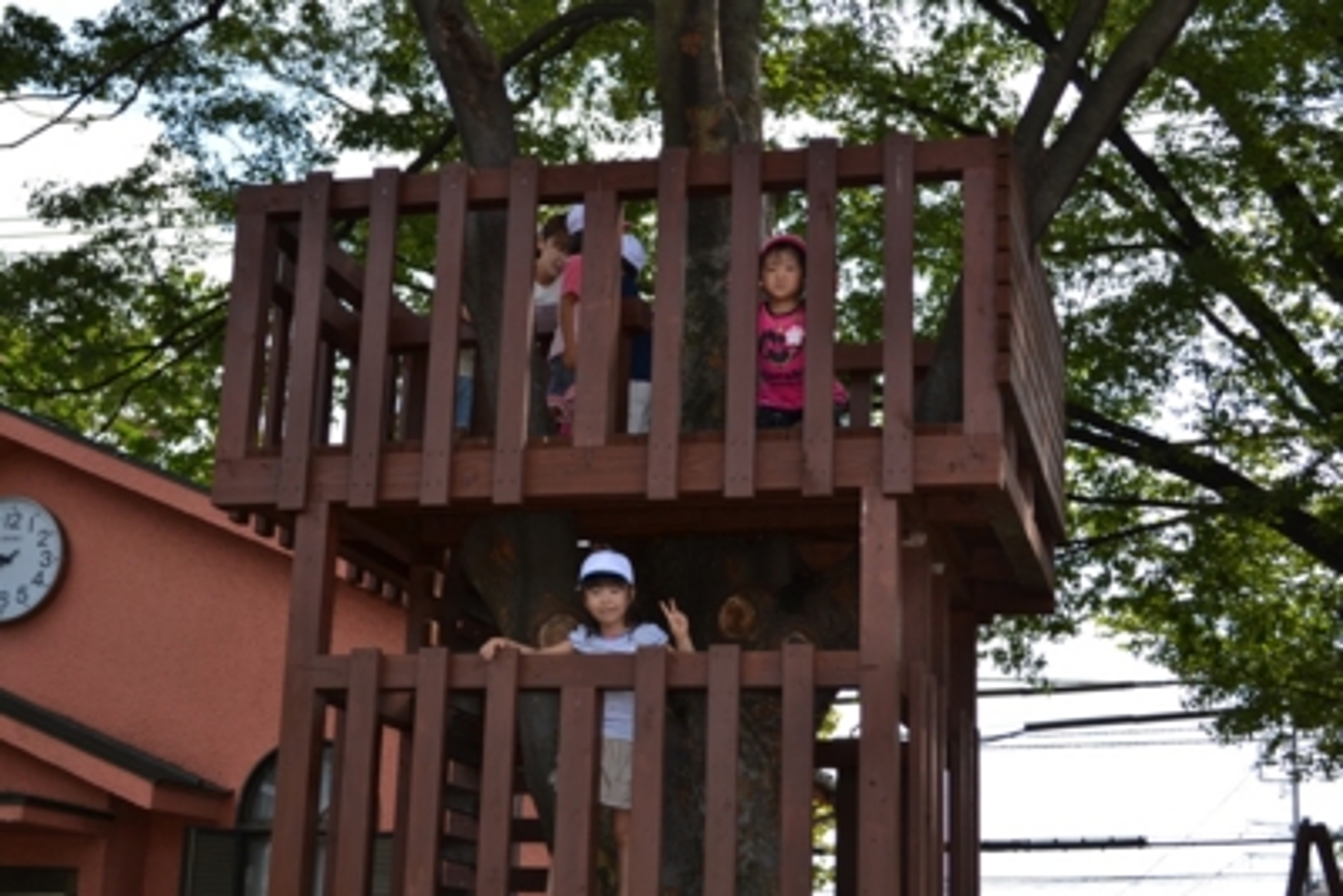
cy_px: 448
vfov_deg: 25.1
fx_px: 2015
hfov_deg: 36.9
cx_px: 672
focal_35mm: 54
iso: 100
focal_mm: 36
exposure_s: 1/200
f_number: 5
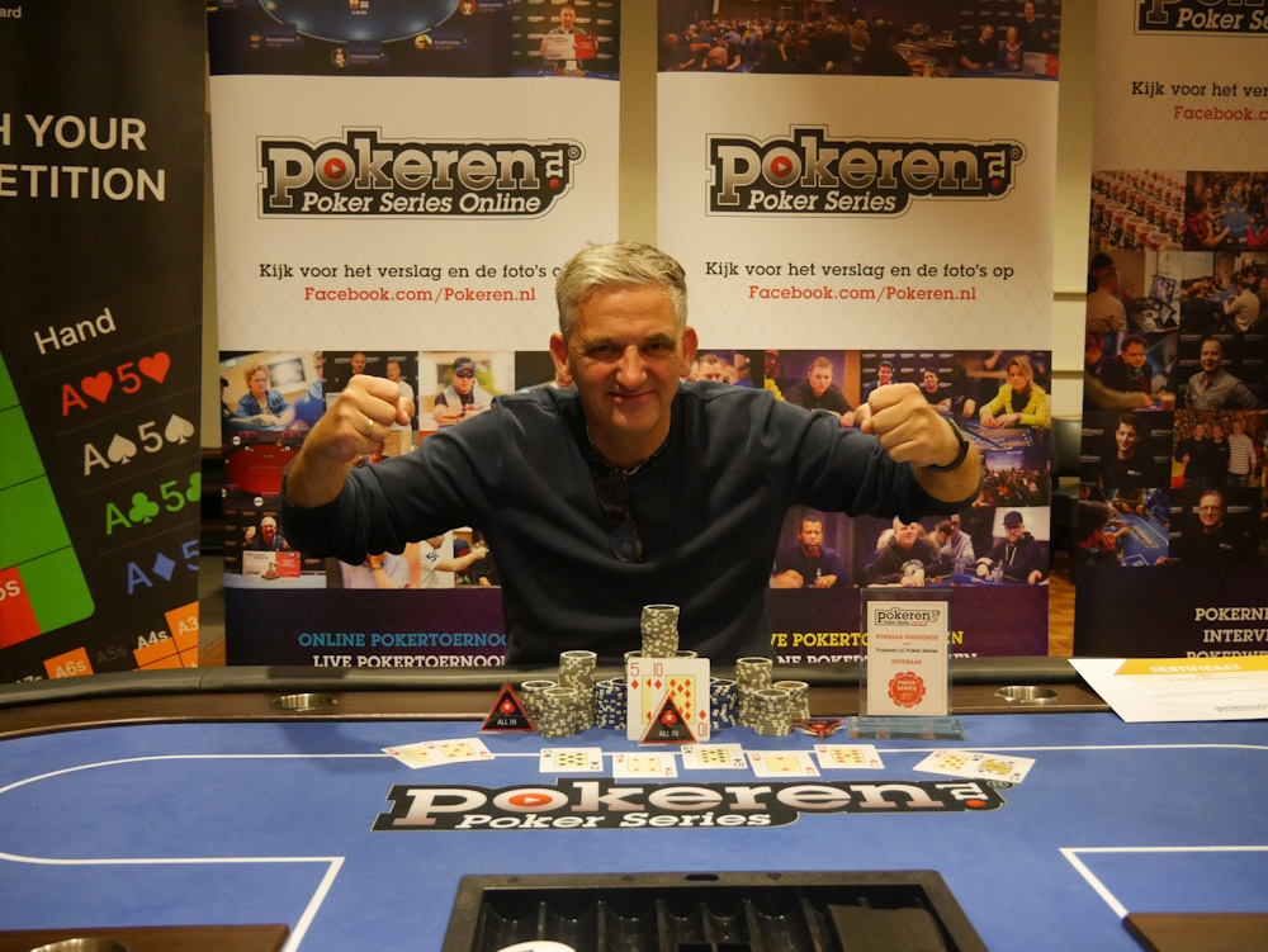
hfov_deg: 51.3
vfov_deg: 39.7
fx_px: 1319
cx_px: 634
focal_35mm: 36
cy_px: 476
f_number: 3.9
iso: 3200
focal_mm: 18
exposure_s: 1/40
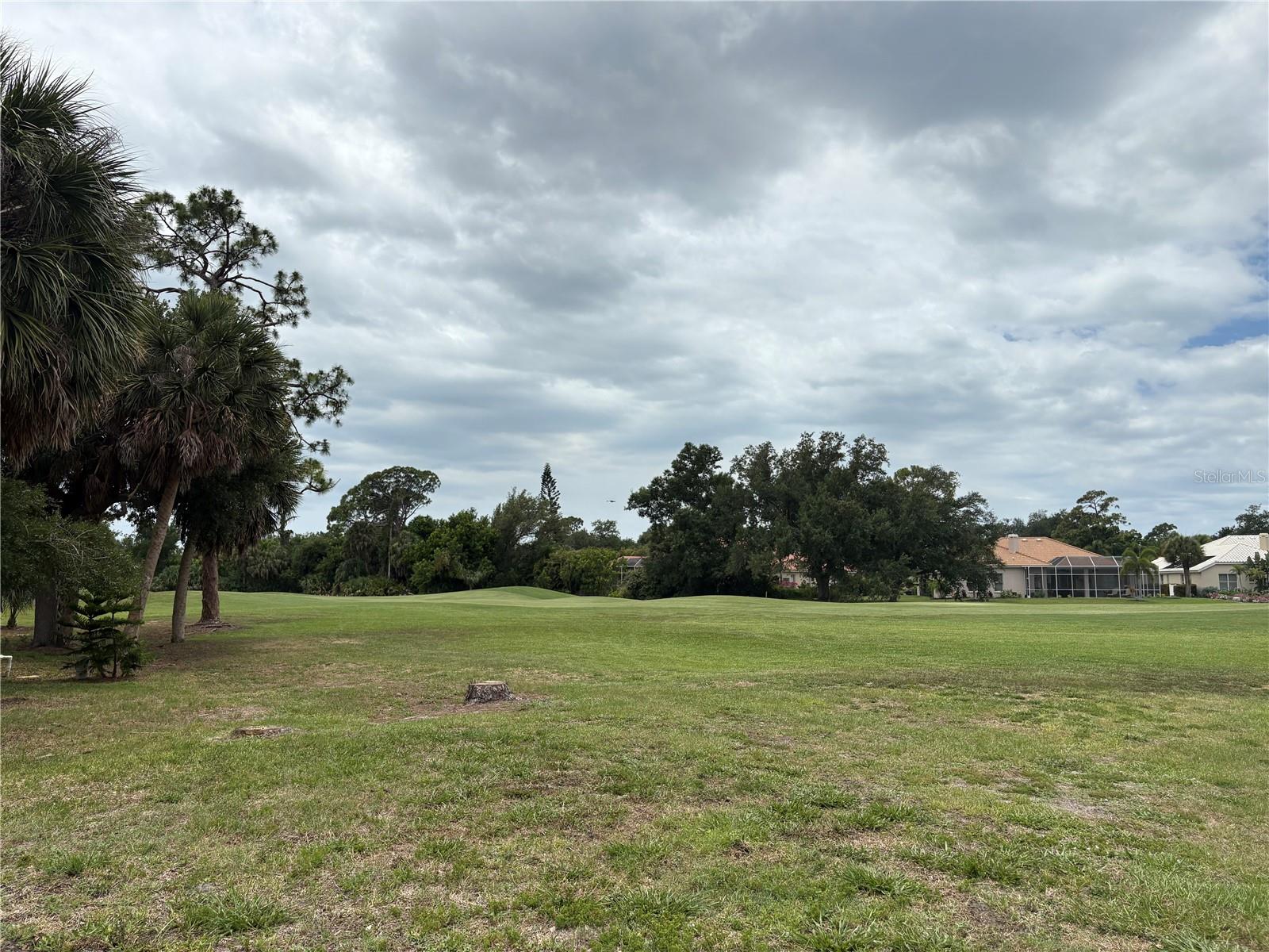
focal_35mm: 26
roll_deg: +1.1
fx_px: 953
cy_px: 476
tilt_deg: +6.6
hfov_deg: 67.3
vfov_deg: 53.1
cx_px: 634
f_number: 1.6
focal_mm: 5.96
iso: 50
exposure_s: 1/7813
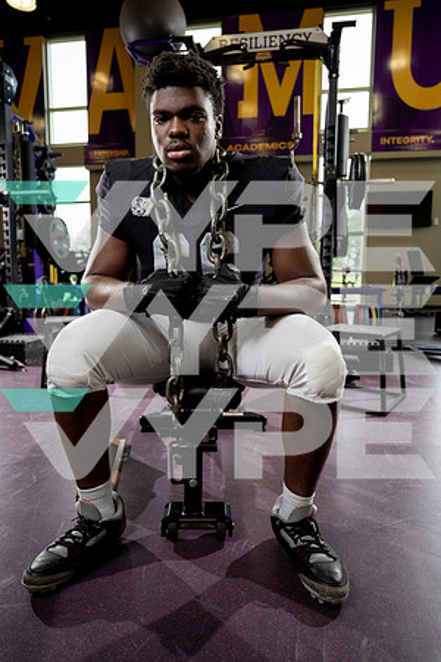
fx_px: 441
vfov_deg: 73.7
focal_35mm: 24
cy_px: 331
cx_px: 220
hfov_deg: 53.1
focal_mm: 24
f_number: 4
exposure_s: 1/250
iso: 640
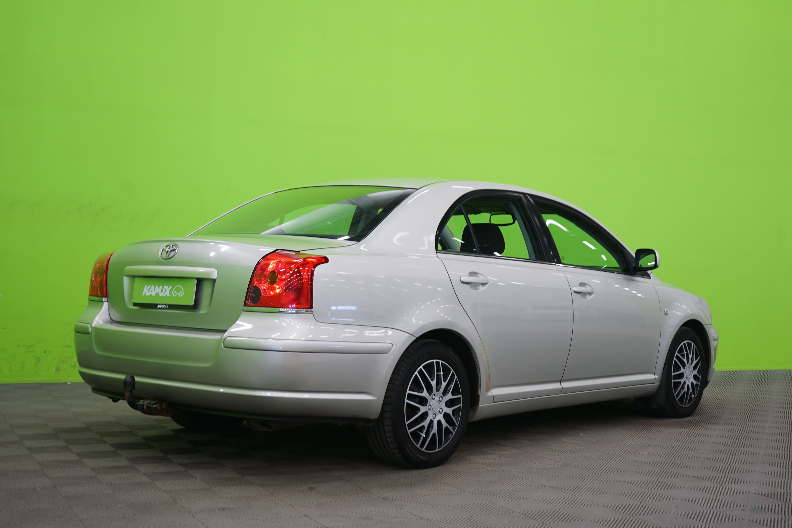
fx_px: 1056
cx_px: 396
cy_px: 264
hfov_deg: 41.1
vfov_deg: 28.1
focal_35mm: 48
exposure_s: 1/10
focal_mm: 48
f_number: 4.5
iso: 400
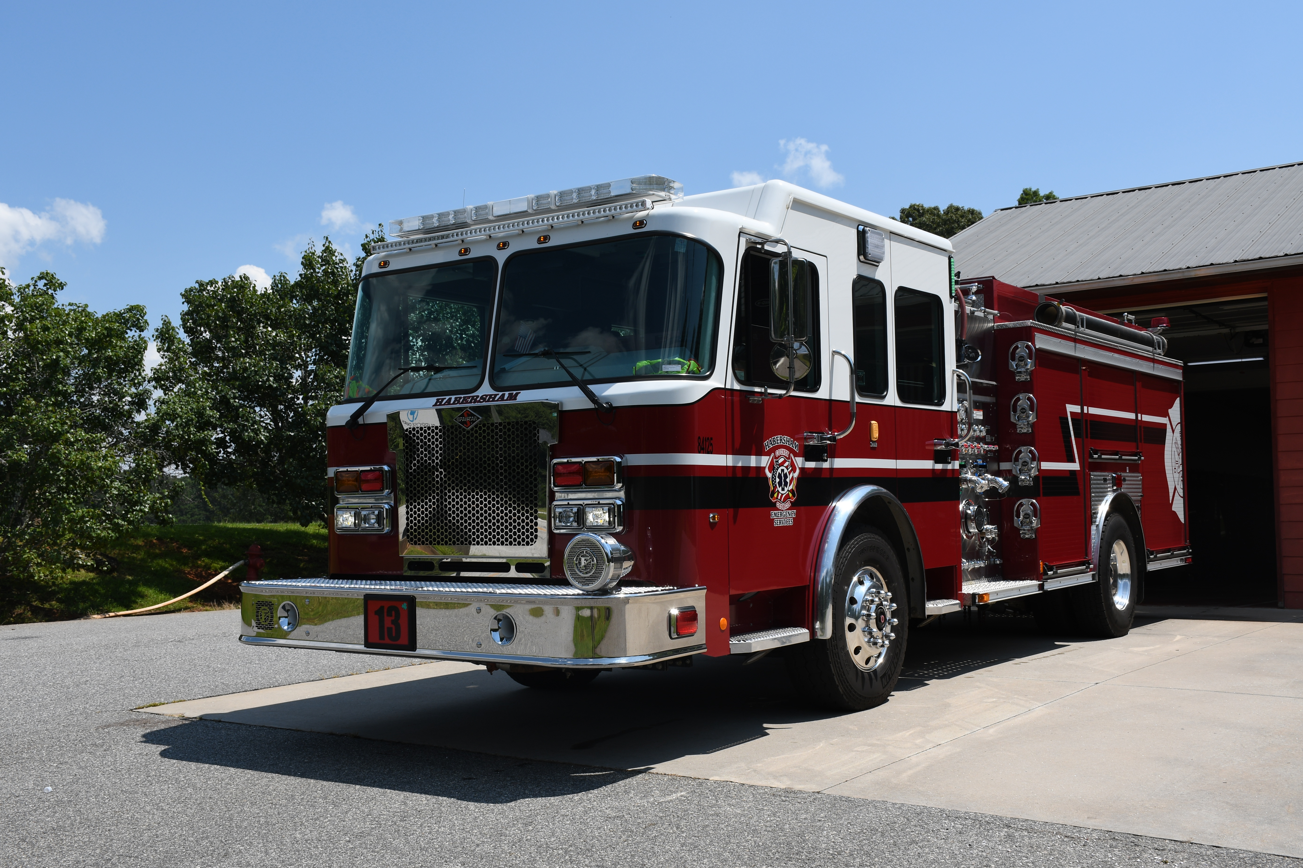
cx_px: 652
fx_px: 1303
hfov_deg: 53.1
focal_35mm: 36
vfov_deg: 36.9
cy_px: 434
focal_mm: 24
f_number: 9
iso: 100
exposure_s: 1/320
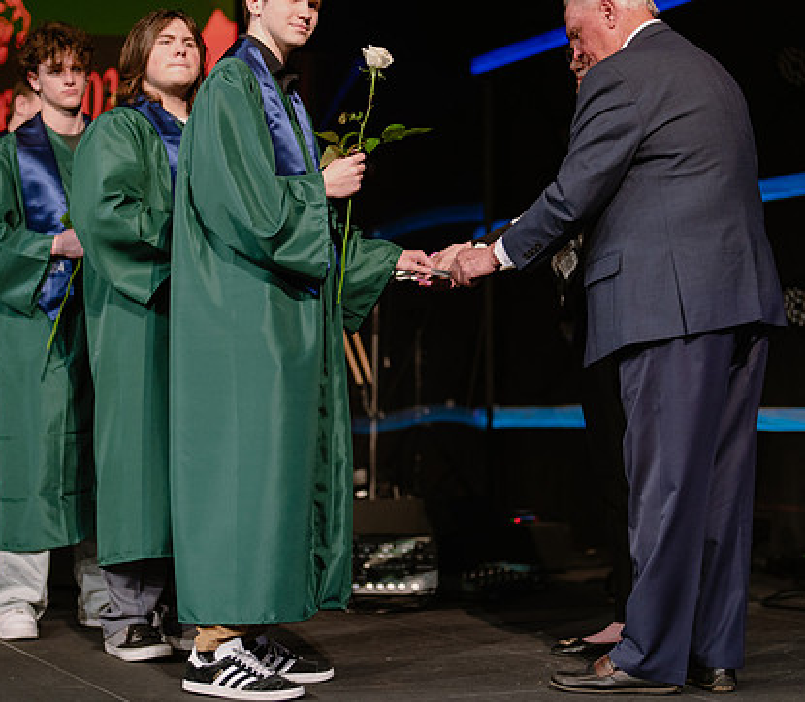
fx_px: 1827
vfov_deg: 21.7
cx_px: 415
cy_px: 297
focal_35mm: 74
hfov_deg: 24.8
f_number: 1.2
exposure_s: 1/320
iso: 640
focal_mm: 50
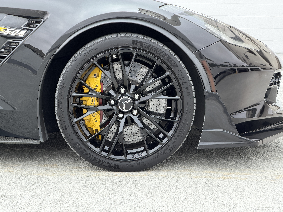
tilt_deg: -7.0
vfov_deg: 14.8
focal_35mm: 100
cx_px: 142
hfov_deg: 19.6
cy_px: 106
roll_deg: +2.3
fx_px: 818
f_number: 2.8
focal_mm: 16.89
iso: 50
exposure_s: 1/121
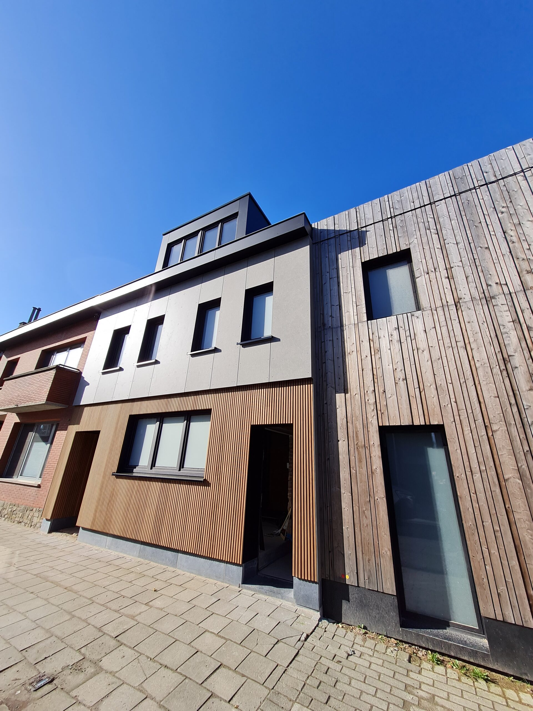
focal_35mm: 13
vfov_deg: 106.2
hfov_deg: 89.9
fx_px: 267
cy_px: 356
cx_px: 266
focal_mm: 1.74
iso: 50
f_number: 2.2
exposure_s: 1/1116
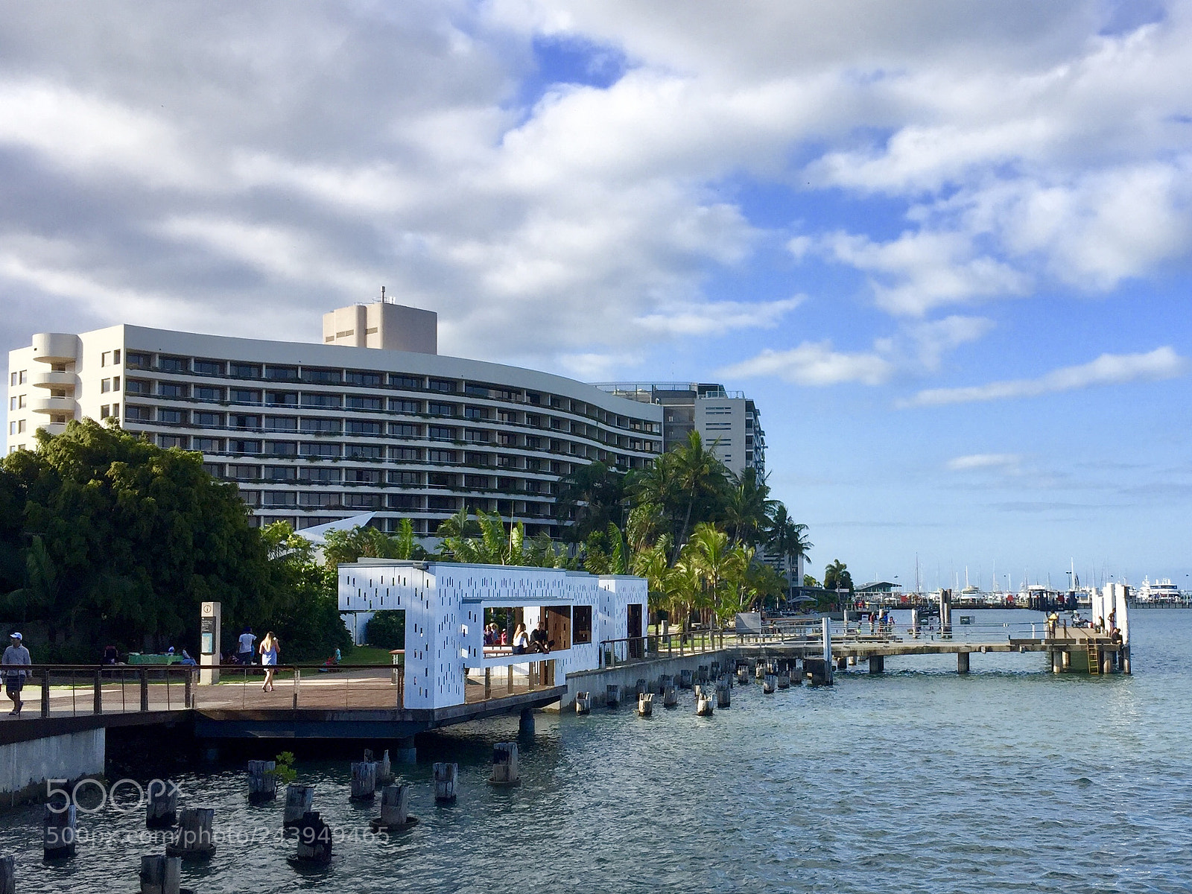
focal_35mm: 29
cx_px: 596
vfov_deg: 48.2
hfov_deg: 61.7
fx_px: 999
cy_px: 447
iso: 32
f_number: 2.2
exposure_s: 1/1319
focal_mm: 4.15
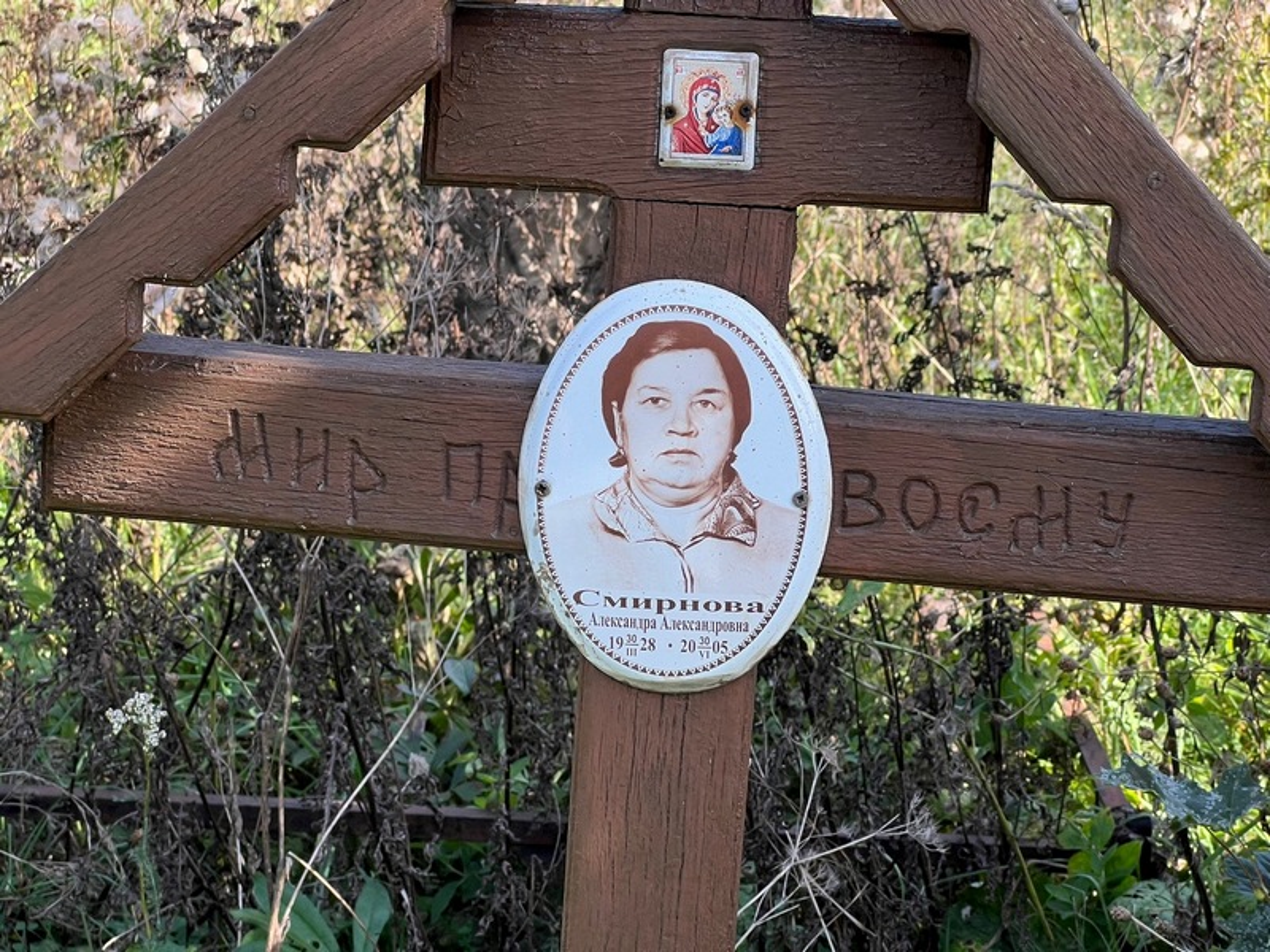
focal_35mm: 77
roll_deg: -1.5
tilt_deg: -19.0
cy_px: 476
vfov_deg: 19.1
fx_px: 2825
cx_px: 635
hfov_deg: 25.3
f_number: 2.8
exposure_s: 1/239
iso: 32
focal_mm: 9
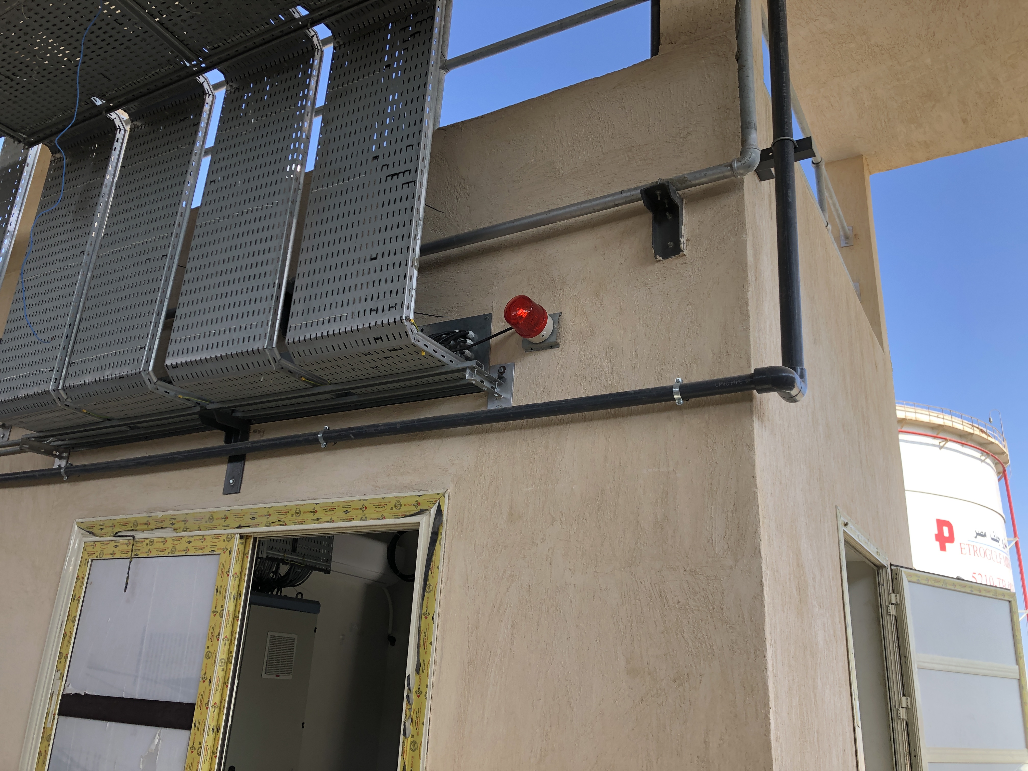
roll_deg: -2.5
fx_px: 832
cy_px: 386
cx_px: 514
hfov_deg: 63.4
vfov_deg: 49.7
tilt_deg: +18.3
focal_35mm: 28
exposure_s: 1/306
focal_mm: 4
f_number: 1.8
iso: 20
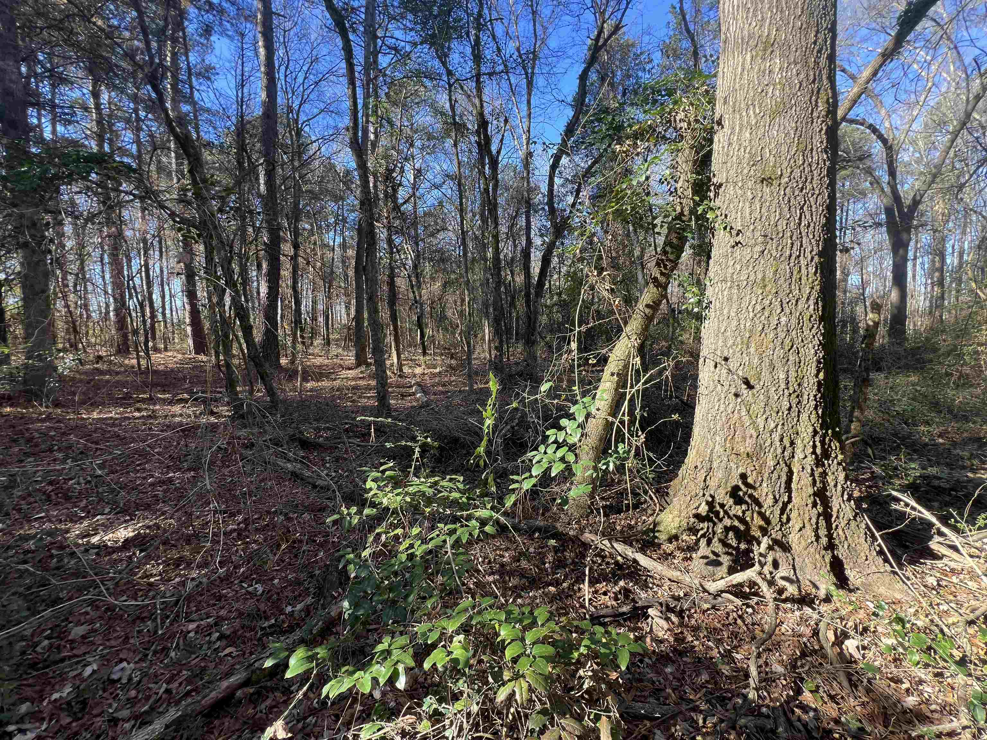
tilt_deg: -5.1
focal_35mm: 13
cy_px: 370
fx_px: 371
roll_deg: +0.8
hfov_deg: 106.2
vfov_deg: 89.9
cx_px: 494
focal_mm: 1.57
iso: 32
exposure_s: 1/124
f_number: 1.8
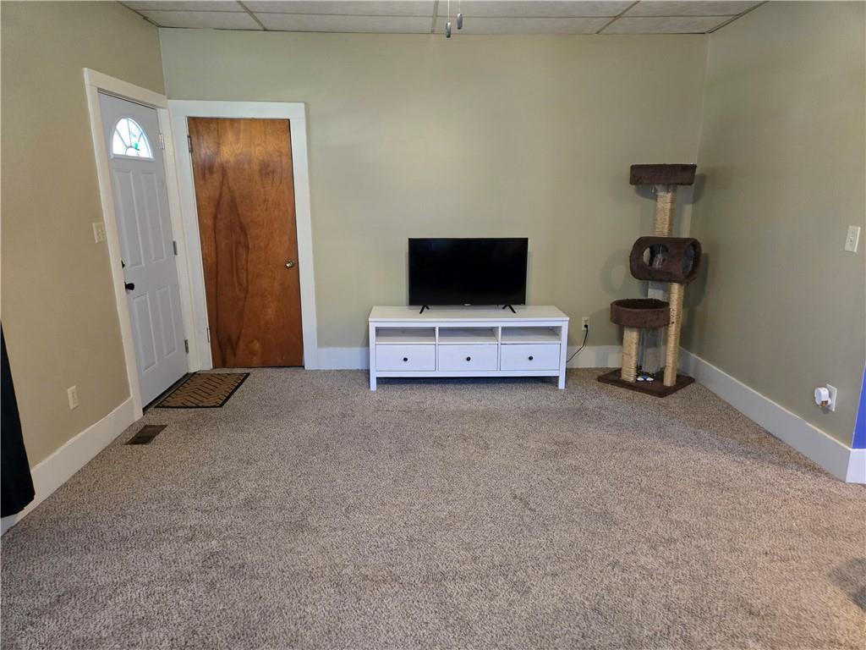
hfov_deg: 73.9
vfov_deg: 58.9
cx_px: 433
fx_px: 575
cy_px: 325
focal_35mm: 23
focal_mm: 5.4
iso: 640
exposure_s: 1/60
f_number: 1.8
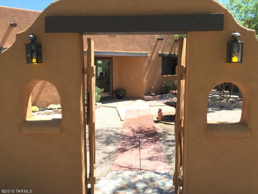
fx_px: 231
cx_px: 138
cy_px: 95
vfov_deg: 45.4
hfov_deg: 58.3
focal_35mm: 31
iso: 32
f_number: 2.2
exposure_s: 1/1099
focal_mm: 4.15
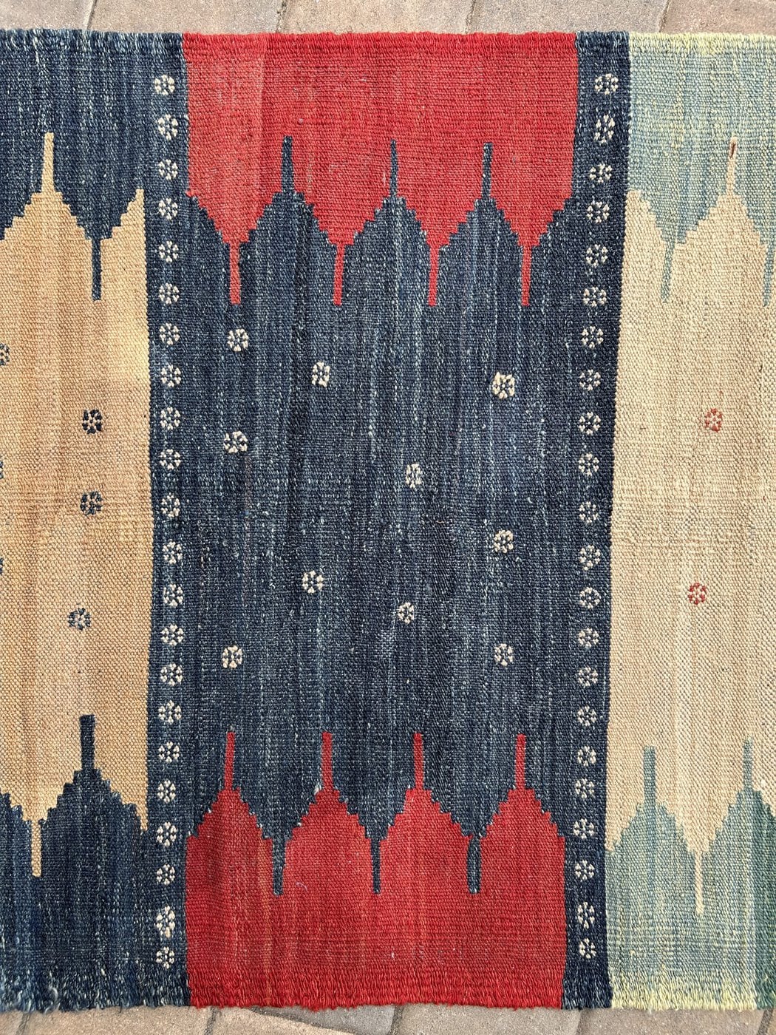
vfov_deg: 67.3
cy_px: 518
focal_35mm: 26
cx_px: 388
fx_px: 777
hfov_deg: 53.1
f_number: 1.5
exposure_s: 1/531
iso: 50
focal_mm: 5.7
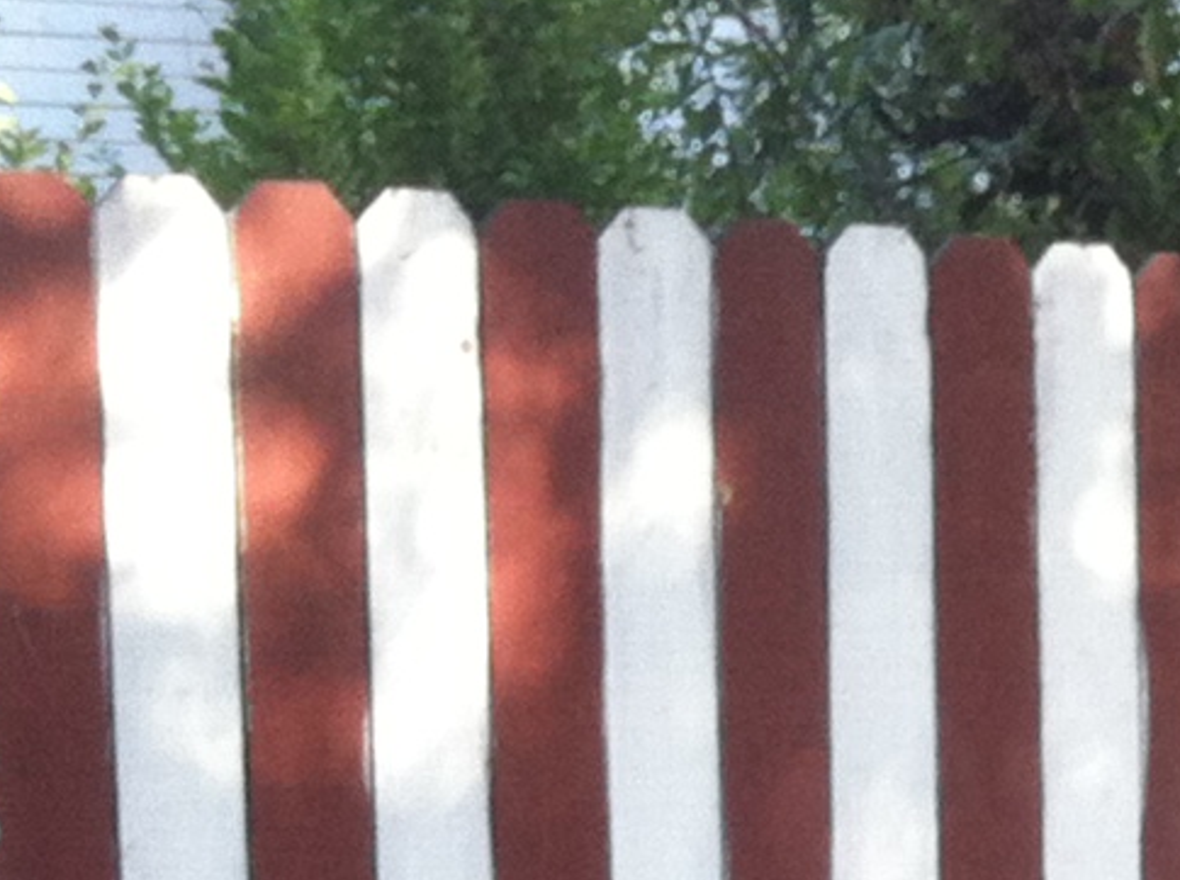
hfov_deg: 9.8
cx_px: 2460
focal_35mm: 187
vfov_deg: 7.6
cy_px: 1697
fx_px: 6363
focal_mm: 3.85
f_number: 2.8
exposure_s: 1/60
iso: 80
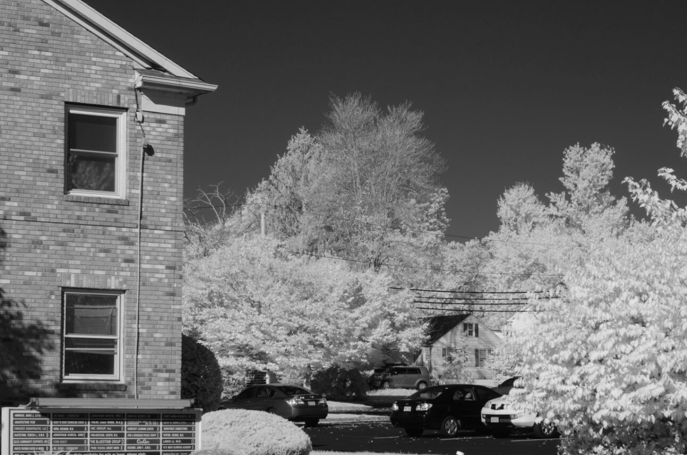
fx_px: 1695
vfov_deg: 15.3
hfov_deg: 22.9
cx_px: 340
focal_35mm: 89
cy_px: 228
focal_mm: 50
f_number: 10
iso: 200
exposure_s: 1/400
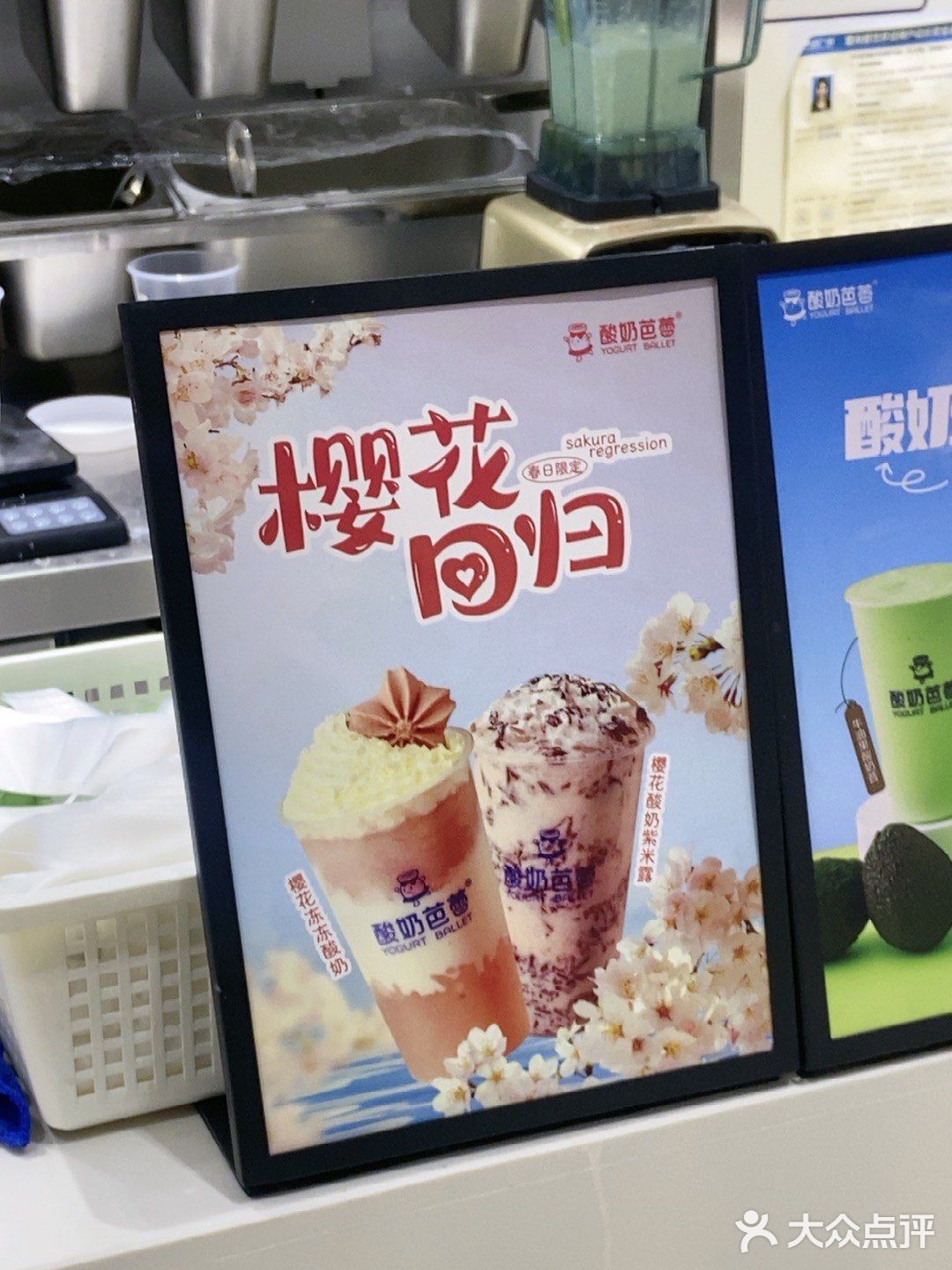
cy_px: 635
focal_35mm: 49
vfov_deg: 38.9
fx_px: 1797
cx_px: 476
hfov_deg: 29.7
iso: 32
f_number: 1.8
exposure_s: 1/50
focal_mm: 4.25
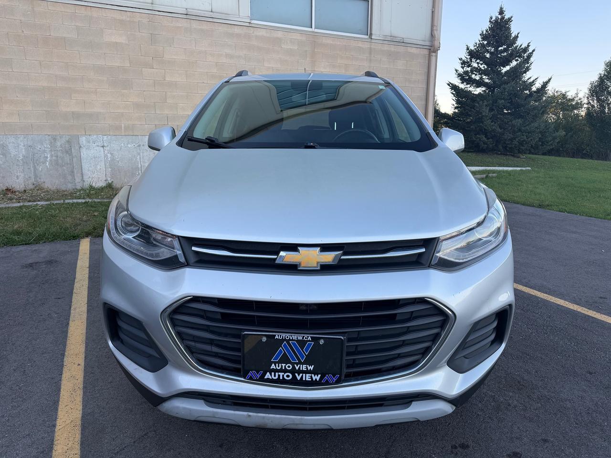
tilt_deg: -10.3
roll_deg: +0.4
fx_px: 424
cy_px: 229
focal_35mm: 24
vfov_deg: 56.8
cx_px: 306
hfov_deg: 71.6
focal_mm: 6.76
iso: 100
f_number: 1.78
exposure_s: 1/622
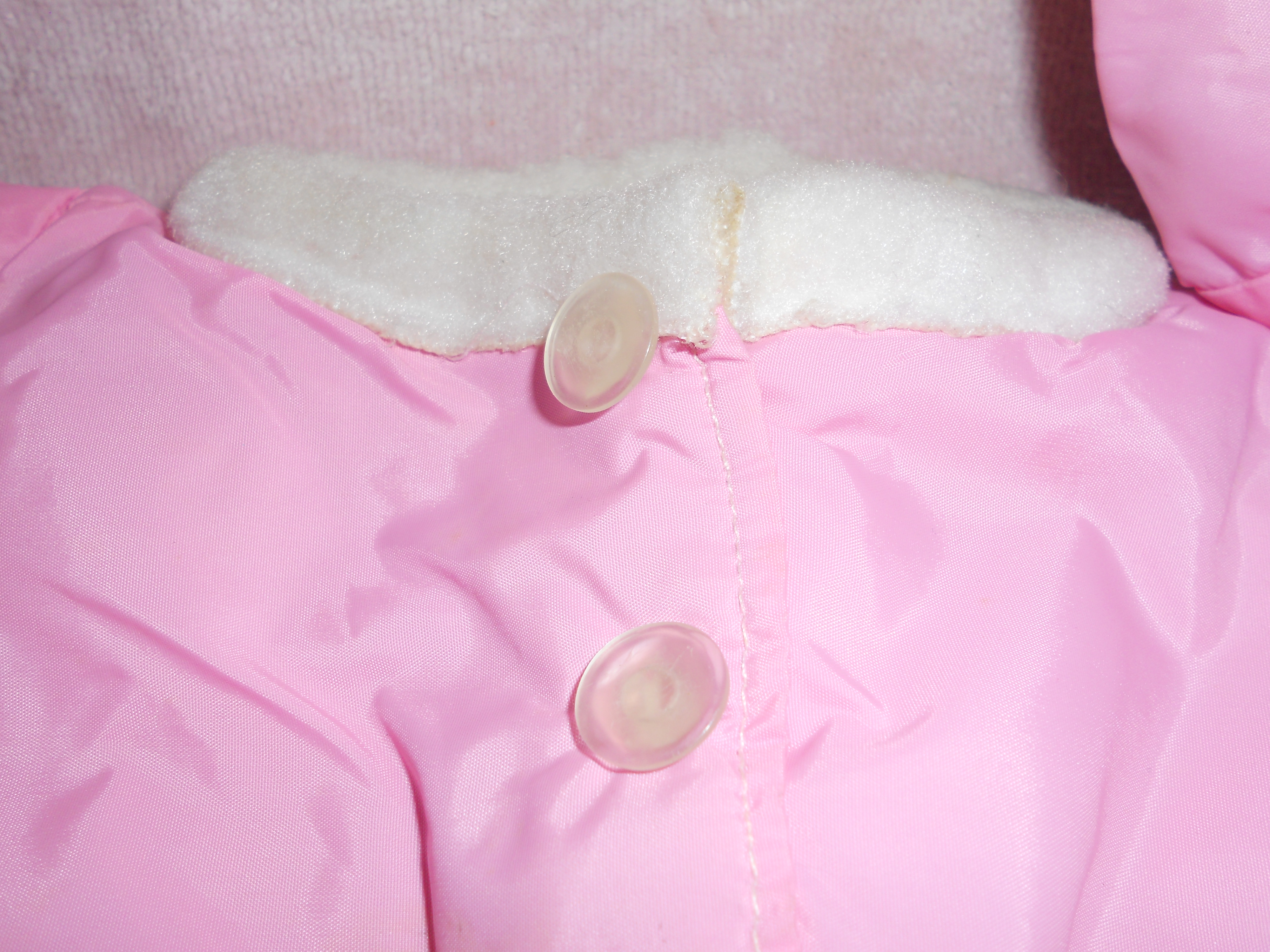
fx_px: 1174
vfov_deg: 44.2
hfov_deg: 56.8
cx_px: 635
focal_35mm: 32
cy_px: 476
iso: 80
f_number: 8.8
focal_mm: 5.8
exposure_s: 1/25
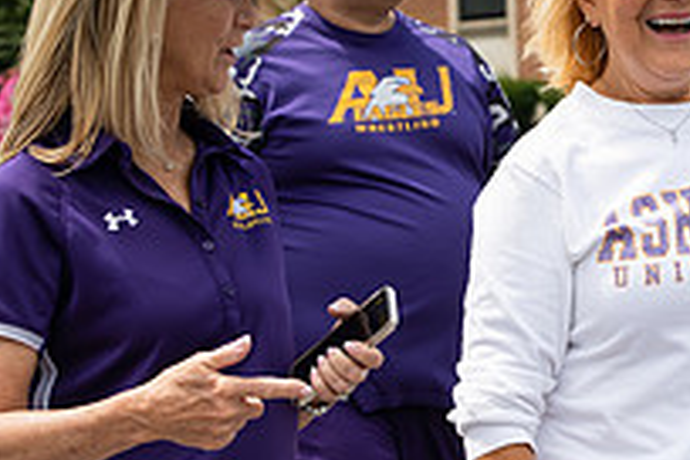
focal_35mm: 199
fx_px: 3814
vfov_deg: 6.9
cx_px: 626
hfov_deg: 10.3
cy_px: 228
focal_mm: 70
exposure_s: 1/640
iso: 250
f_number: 7.1
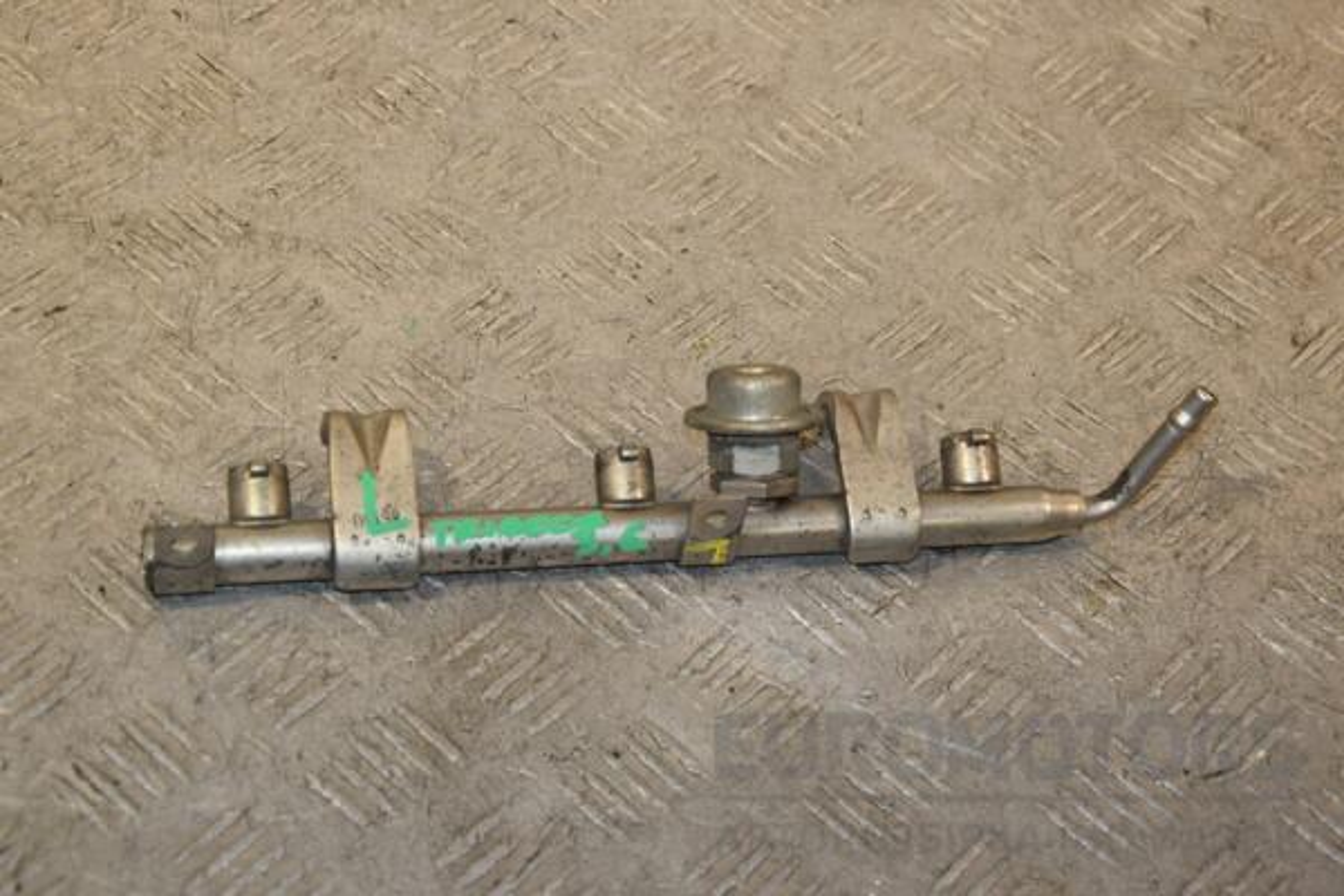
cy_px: 448
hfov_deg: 26.0
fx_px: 2912
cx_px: 672
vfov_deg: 17.5
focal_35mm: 78
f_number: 7.1
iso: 800
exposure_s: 1/200
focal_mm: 52
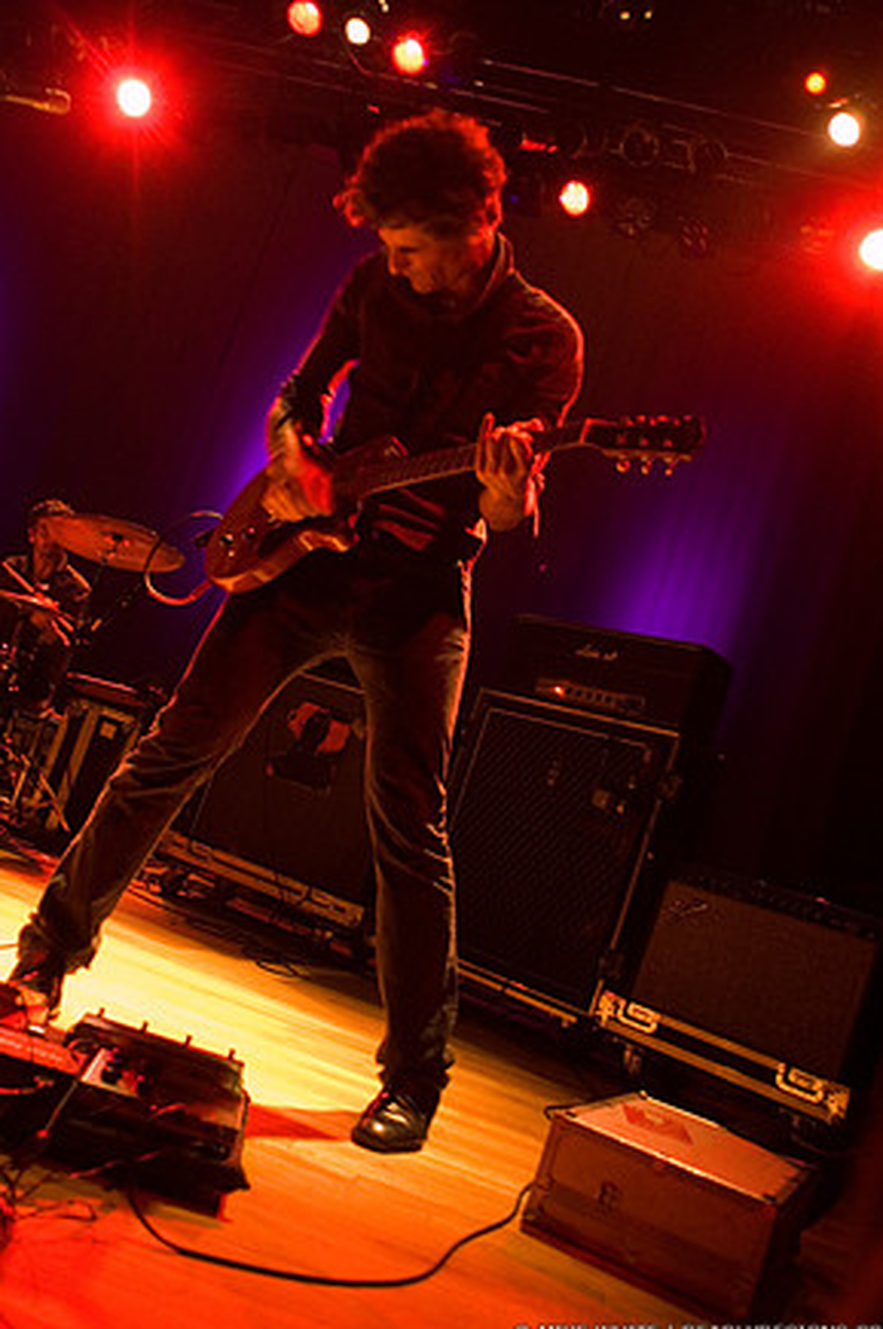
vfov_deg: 60.3
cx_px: 451
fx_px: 1143
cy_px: 660
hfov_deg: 42.2
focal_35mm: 31
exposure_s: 1/50
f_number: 2.8
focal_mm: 20
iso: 1600
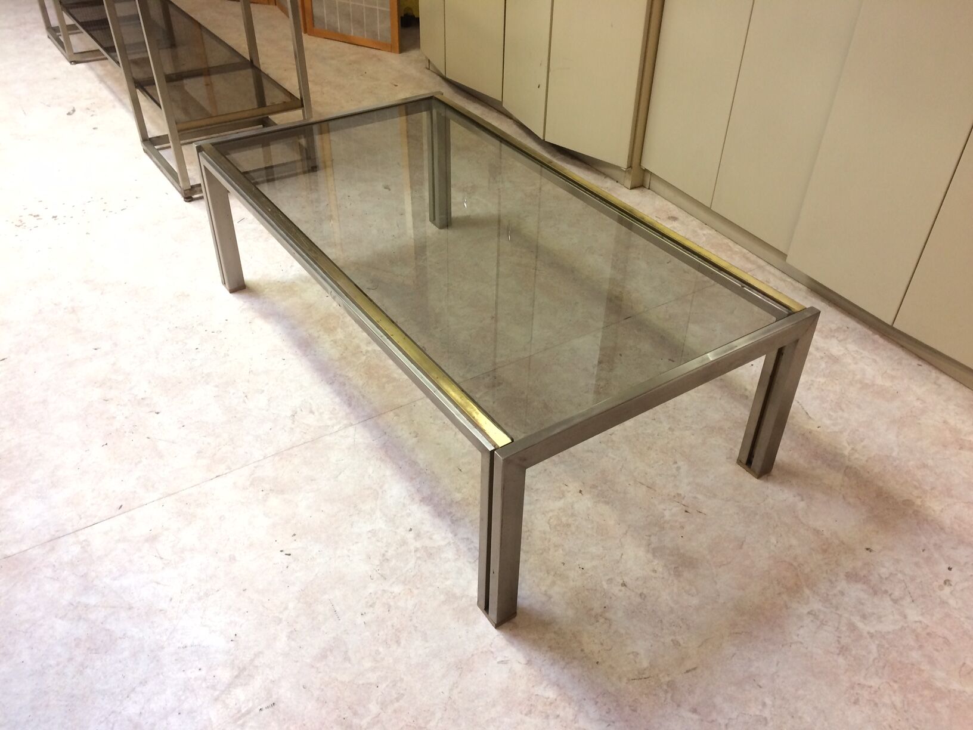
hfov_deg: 61.7
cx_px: 486
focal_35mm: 29
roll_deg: -0.5
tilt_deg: -37.9
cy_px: 365
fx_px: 815
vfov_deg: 48.2
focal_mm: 4.15
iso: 100
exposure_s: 1/33
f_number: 2.2
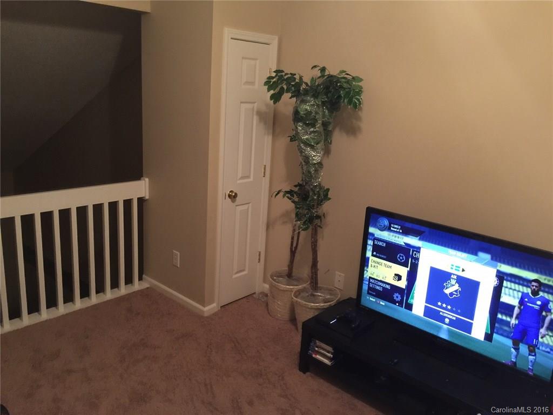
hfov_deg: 61.7
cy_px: 208
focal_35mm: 29
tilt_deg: -13.9
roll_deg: -4.3
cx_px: 276
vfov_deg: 48.2
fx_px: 463
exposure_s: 1/4
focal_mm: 4.15
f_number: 2.2
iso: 100
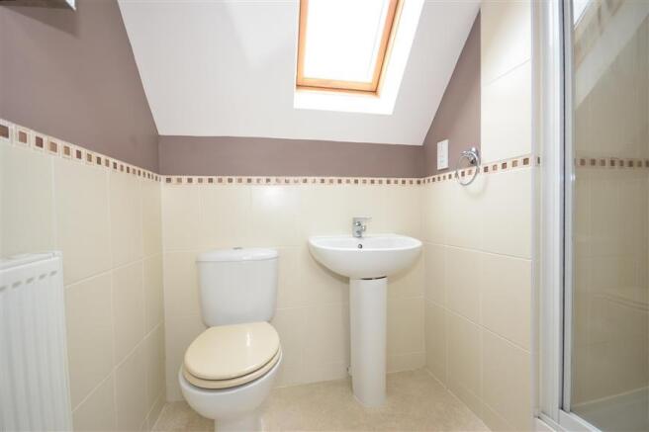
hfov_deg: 100.4
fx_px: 270
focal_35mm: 15
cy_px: 216
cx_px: 324
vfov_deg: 77.3
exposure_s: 1/15
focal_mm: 10
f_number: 5.6
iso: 400
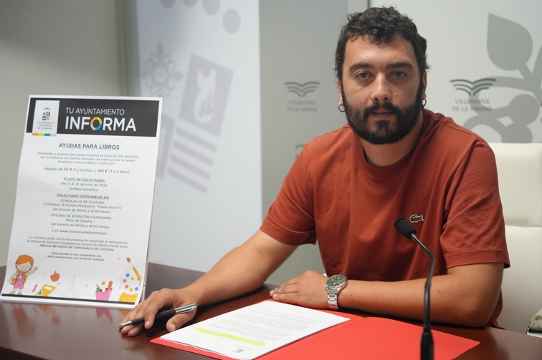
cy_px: 181
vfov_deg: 25.0
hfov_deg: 36.9
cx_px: 275
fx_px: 812
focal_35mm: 54
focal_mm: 51
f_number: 4
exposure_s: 1/160
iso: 1600
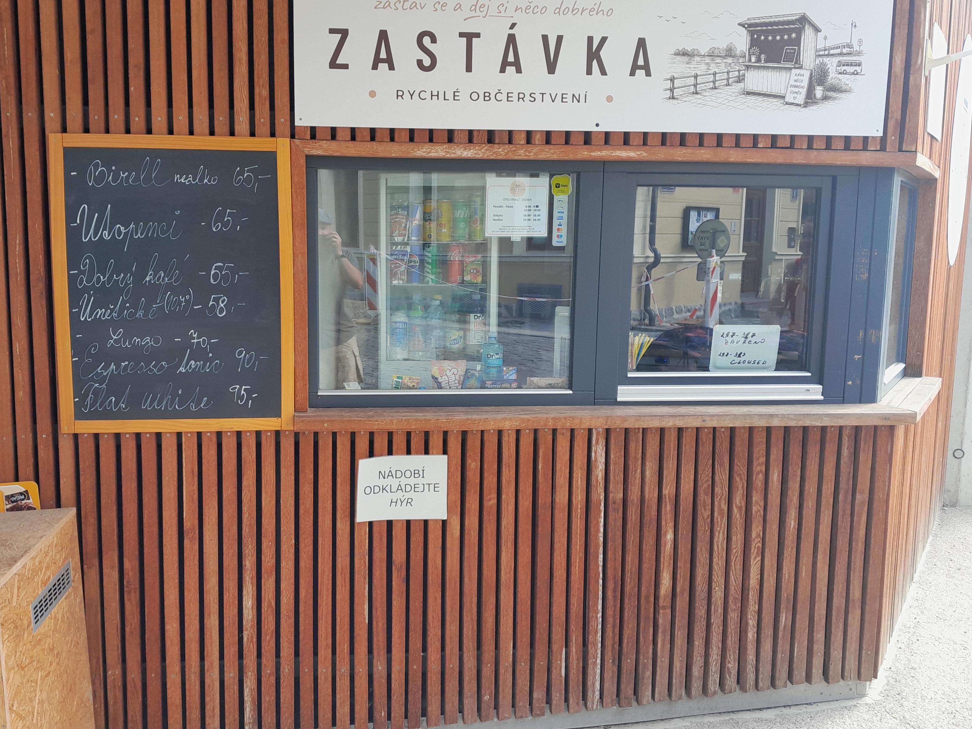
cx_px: 420
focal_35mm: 33
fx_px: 927
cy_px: 361
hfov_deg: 55.2
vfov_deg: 42.9
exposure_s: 1/220
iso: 40
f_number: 1.8
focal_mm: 4
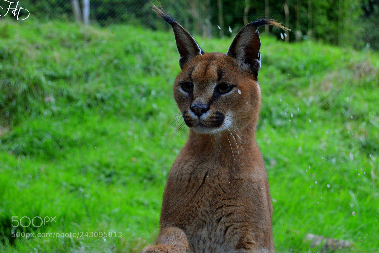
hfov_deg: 25.7
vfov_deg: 17.3
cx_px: 189
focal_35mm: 79
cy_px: 126
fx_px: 832
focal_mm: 52
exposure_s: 1/500
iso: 1250
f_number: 5.6
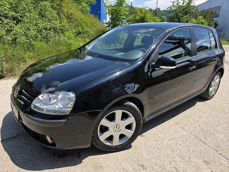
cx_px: 114
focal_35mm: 23
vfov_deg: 58.9
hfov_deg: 73.9
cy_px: 86
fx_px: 152
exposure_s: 1/5000
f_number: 1.7
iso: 80
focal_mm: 6.3
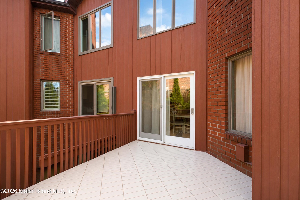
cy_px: 100
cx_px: 150
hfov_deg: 100.4
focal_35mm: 15
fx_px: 125
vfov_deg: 77.3
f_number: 10
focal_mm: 10
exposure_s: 1/60
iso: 800
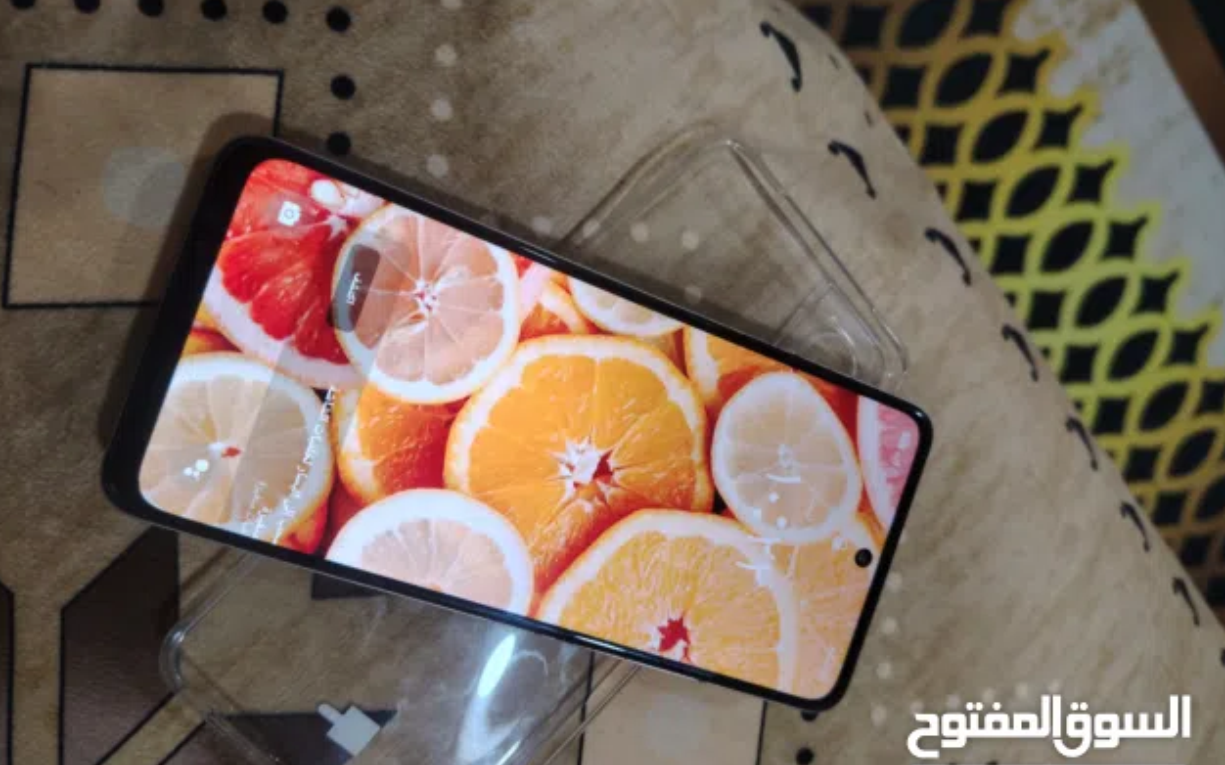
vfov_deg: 47.5
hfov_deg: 70.4
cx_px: 612
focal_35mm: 26
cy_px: 413
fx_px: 868
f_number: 1.75
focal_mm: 5.25
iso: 844
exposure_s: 1/50
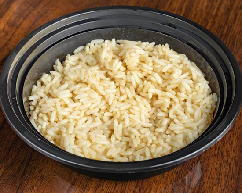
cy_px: 96
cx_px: 122
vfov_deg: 18.2
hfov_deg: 22.6
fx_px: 605
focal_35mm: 84
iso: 320
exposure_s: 1/125
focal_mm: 75
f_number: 18
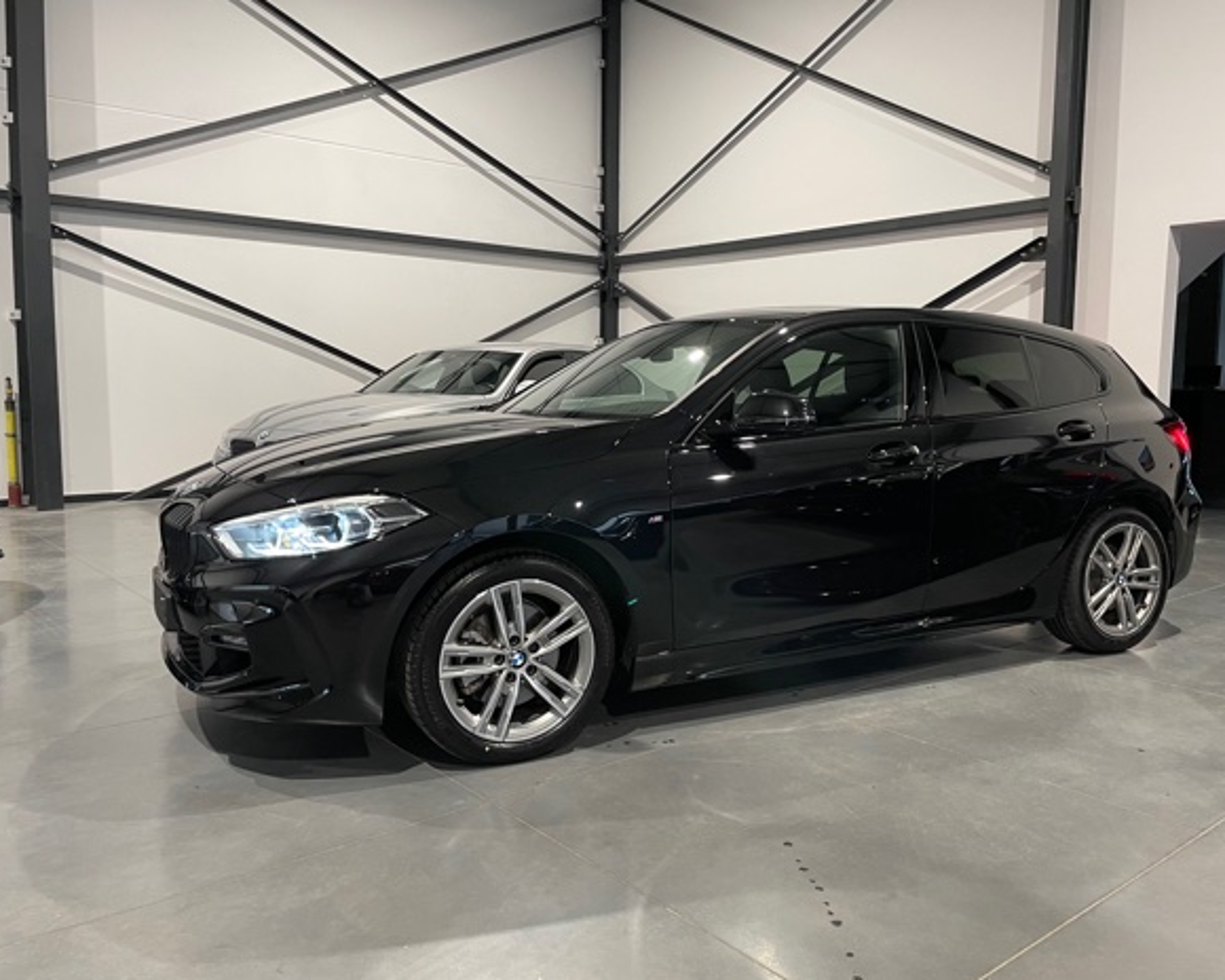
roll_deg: -0.7
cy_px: 482
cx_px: 648
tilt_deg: -6.9
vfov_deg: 51.5
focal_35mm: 28
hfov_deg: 62.2
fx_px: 1015
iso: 100
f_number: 1.6
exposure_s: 1/49
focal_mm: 4.2
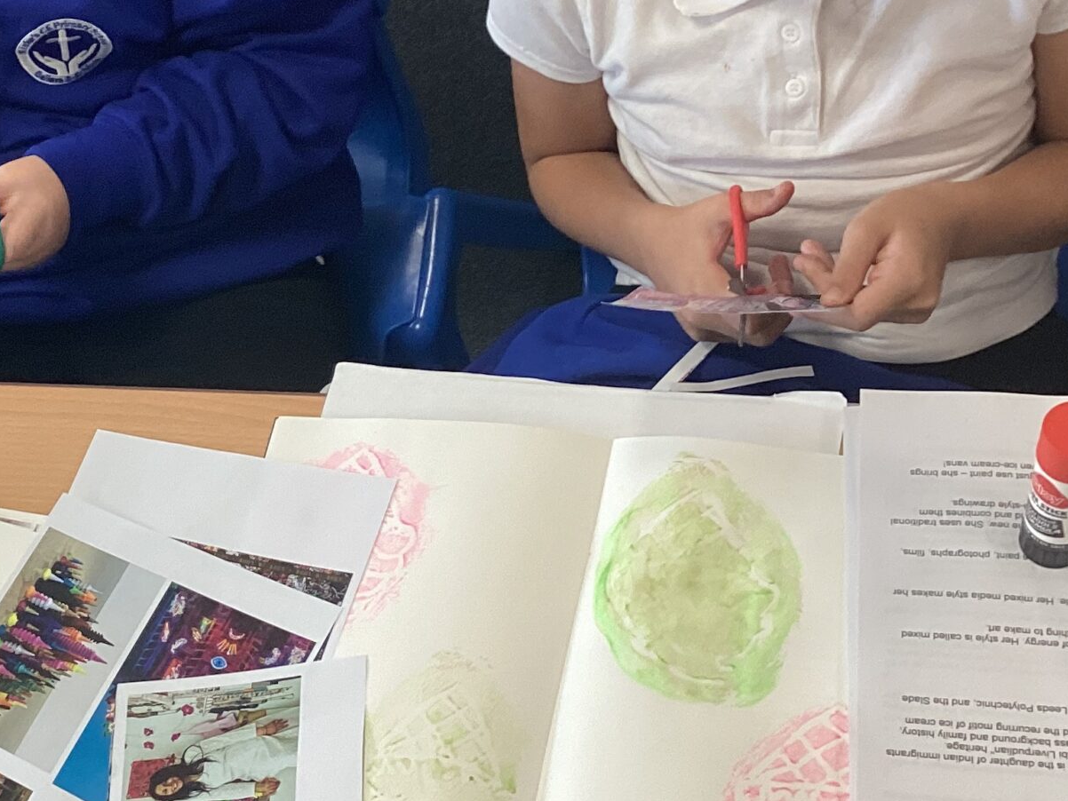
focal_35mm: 66
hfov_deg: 28.2
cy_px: 355
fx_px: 2037
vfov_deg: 22.3
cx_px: 97
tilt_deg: -50.1
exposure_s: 1/50
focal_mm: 3.3
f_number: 2.4
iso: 80
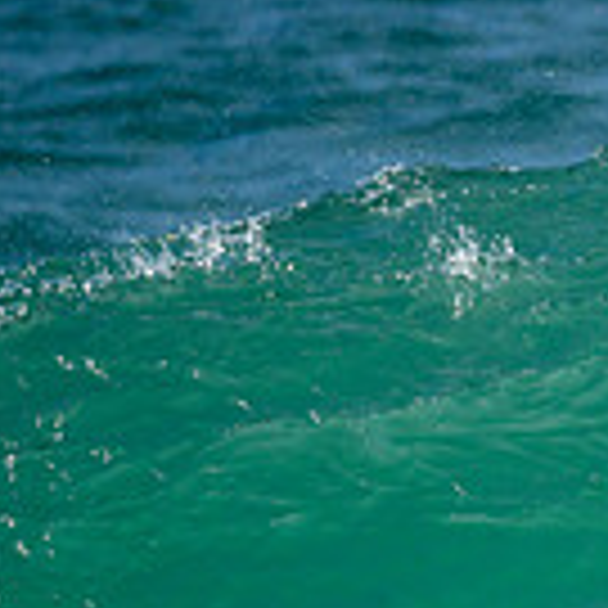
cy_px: 767
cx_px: 1070
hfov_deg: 0.4
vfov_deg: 0.4
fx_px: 79685
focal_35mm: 4010
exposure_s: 1/2000
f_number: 6.3
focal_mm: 800
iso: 400
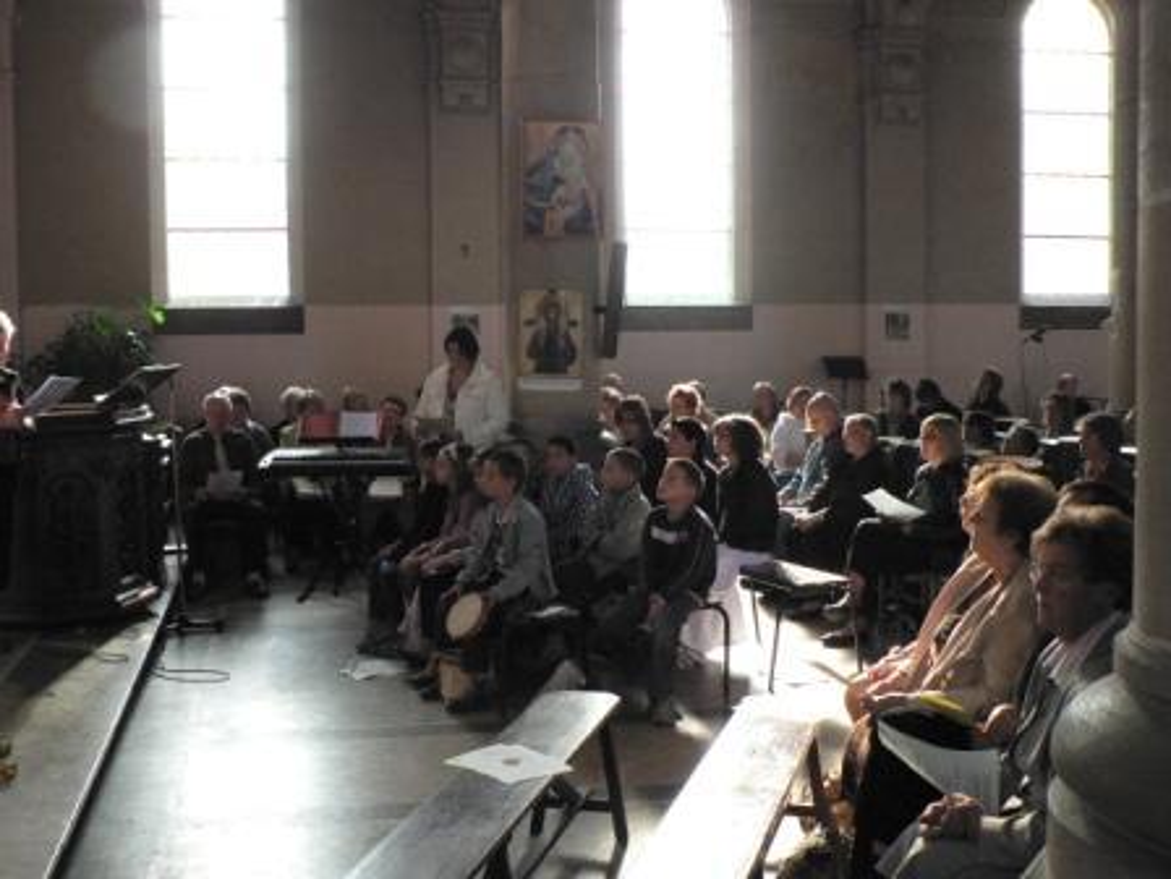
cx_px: 586
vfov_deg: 36.0
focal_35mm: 40
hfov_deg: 46.8
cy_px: 440
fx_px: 1353
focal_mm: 6.6
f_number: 3.6
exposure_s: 1/100
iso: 400
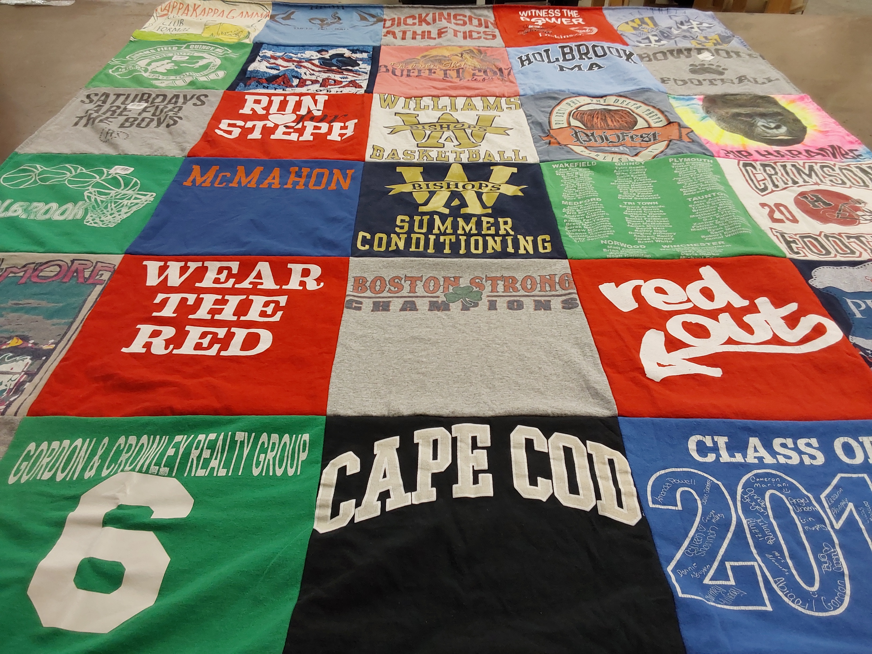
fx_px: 705
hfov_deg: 63.4
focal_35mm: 28
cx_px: 436
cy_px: 327
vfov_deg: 49.7
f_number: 1.9
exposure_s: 1/60
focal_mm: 2.91
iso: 64
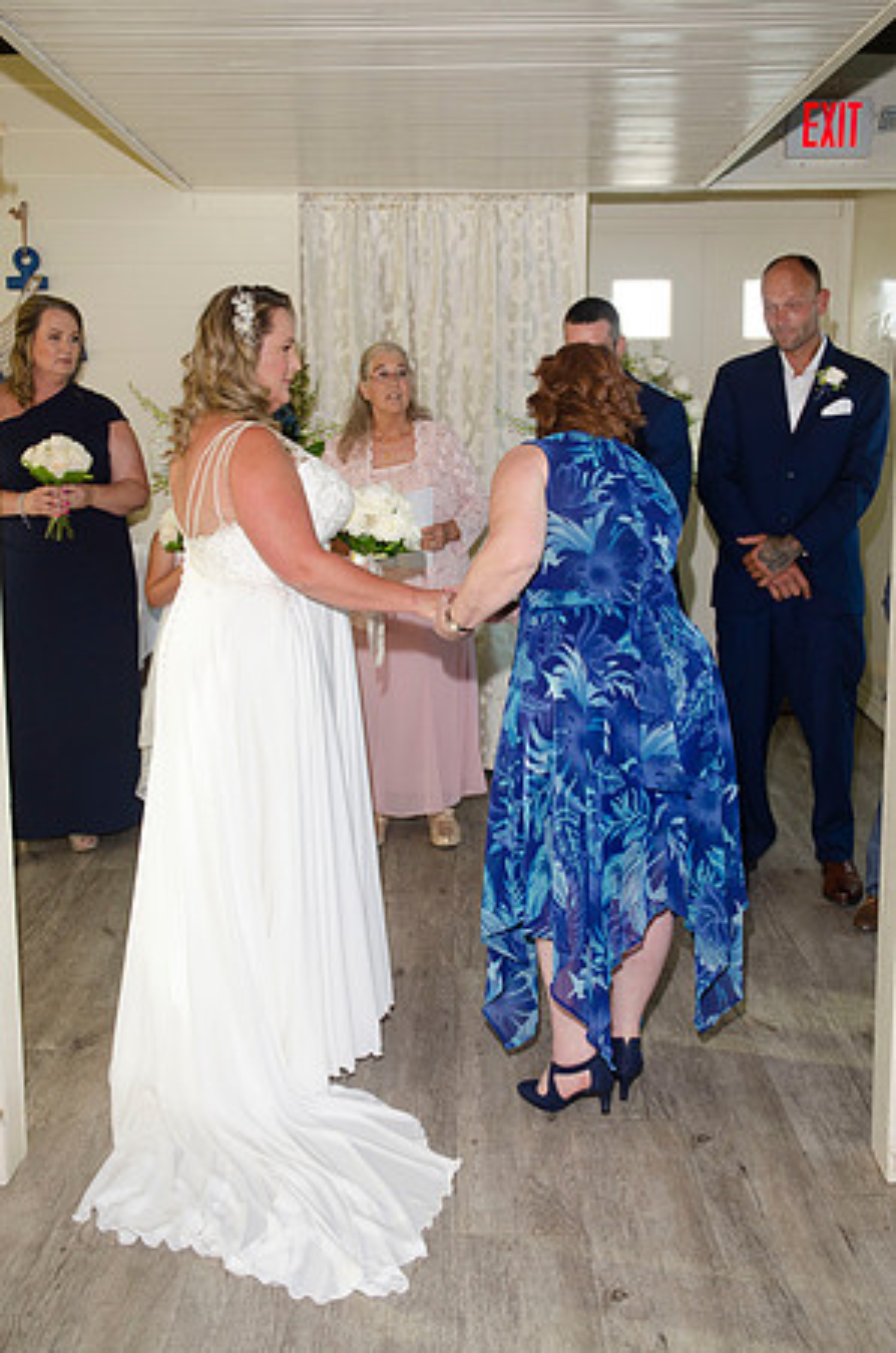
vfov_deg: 48.0
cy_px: 676
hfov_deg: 32.9
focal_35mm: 40
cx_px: 448
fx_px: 1519
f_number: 5.6
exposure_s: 1/125
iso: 400
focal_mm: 27
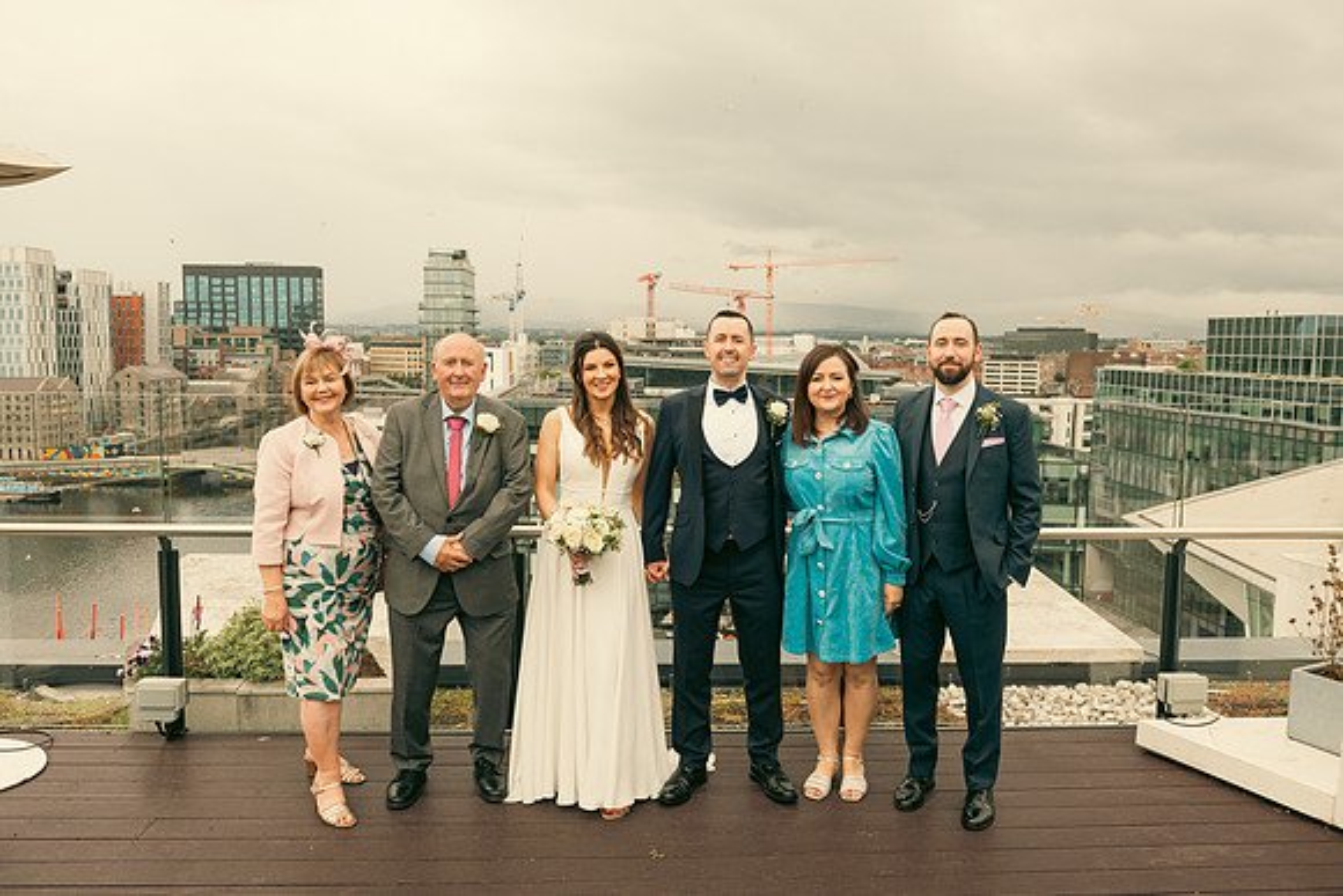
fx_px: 1007
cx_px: 672
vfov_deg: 48.0
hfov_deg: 67.4
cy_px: 448
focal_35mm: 27
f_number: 6.3
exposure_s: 1/250
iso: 320
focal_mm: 27
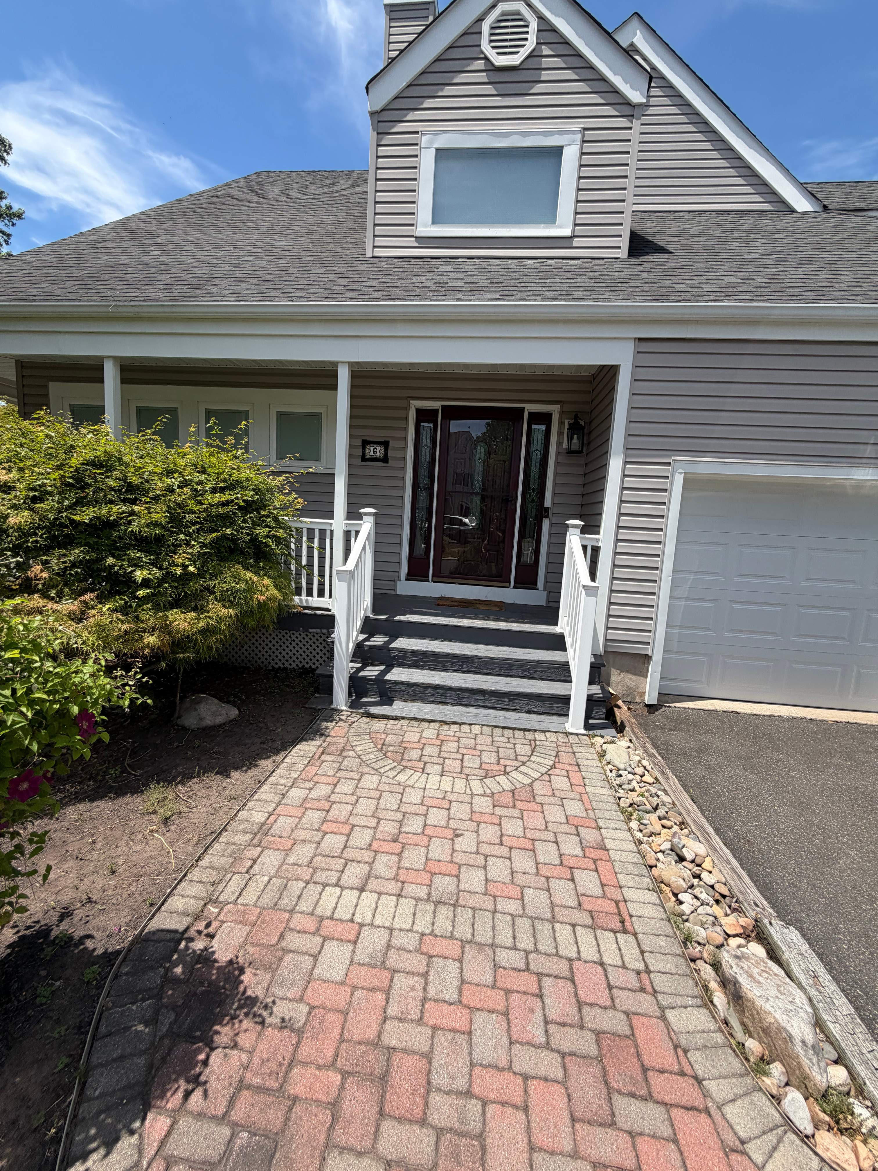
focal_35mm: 14
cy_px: 586
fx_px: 473
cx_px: 439
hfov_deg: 85.7
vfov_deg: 102.1
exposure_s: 1/770
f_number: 2.2
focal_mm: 2.22
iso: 32
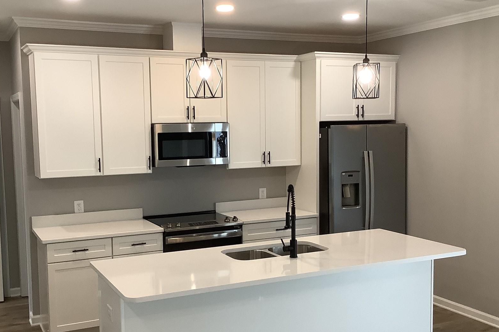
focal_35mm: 42
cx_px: 235
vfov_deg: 31.9
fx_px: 582
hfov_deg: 46.4
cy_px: 182
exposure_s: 1/60
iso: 80
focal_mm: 3.3
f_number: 2.4
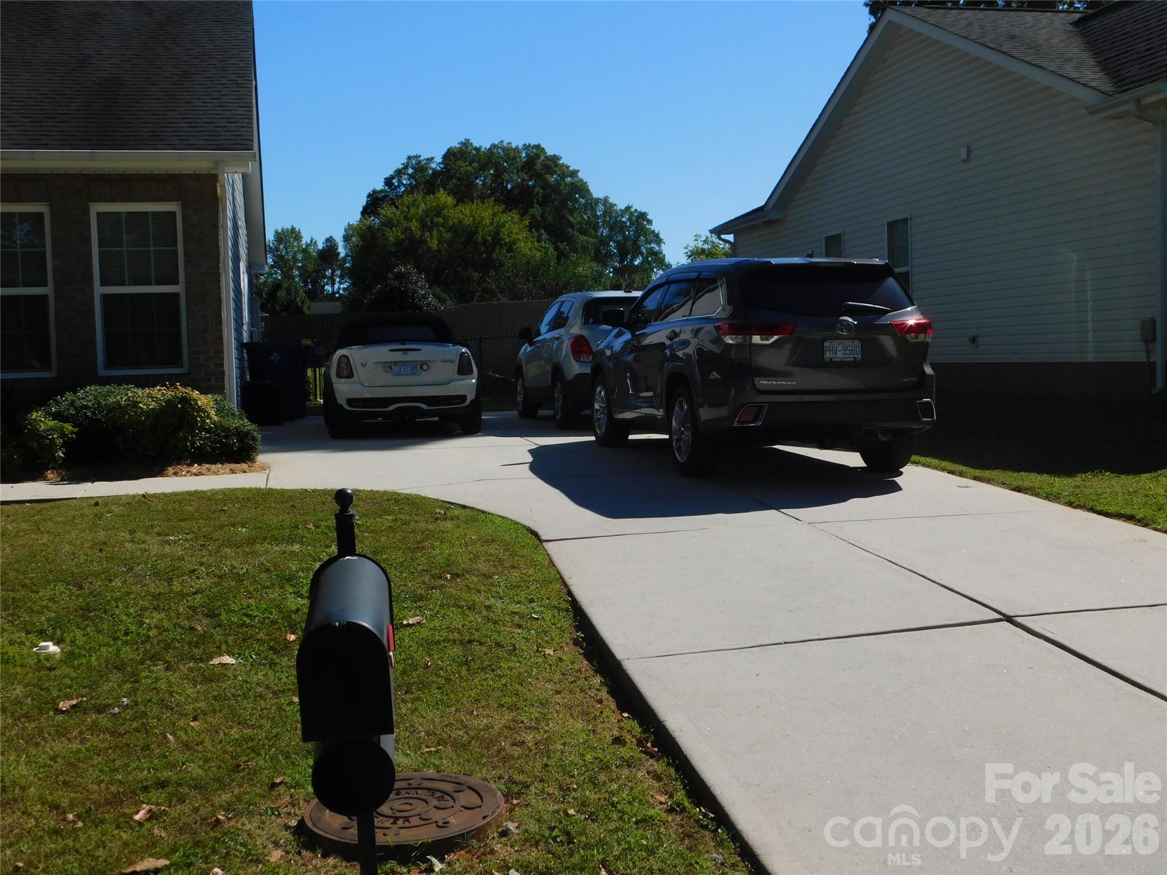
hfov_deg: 46.8
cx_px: 584
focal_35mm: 40
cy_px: 438
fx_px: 1349
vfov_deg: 36.0
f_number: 3.6
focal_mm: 7.1
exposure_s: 1/1250
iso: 125
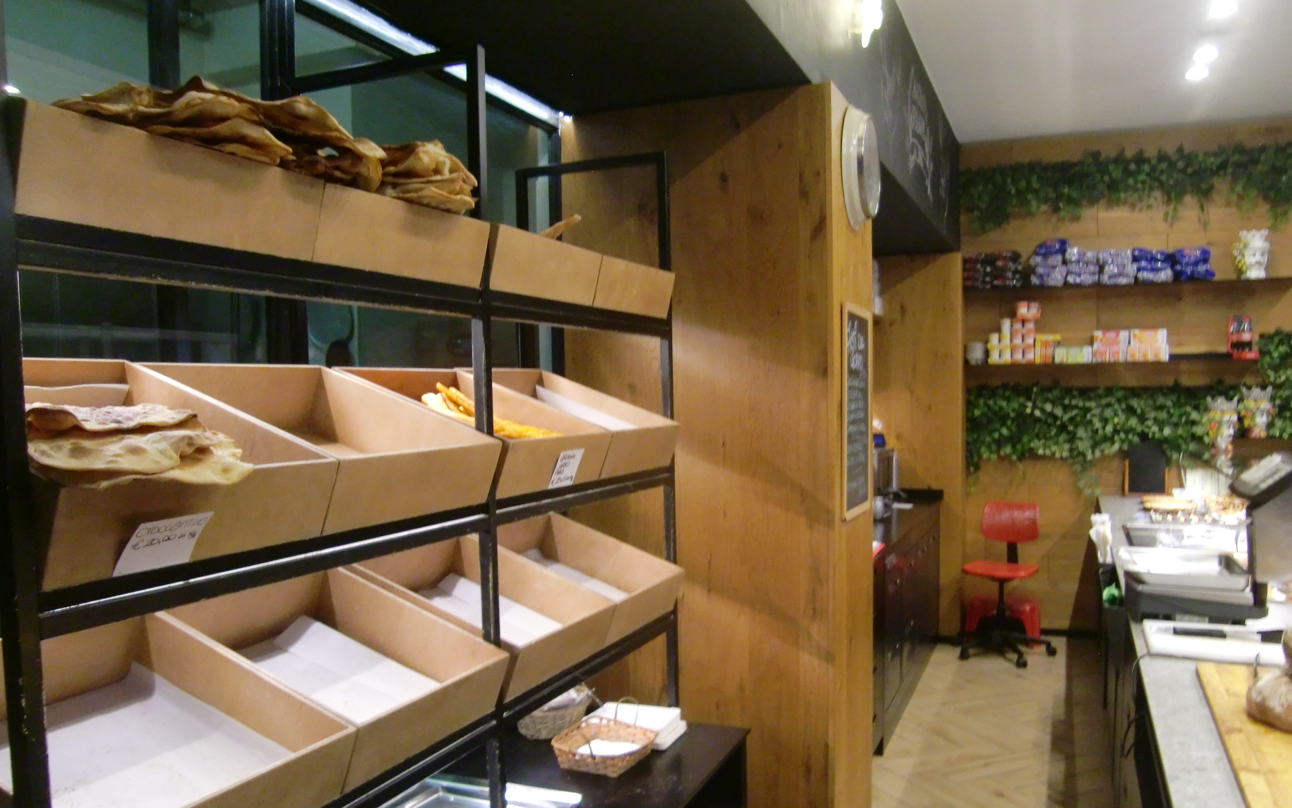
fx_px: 1056
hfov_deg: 62.9
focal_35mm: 30
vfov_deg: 41.8
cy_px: 444
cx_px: 644
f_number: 2.6
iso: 400
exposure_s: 1/80
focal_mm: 4.9
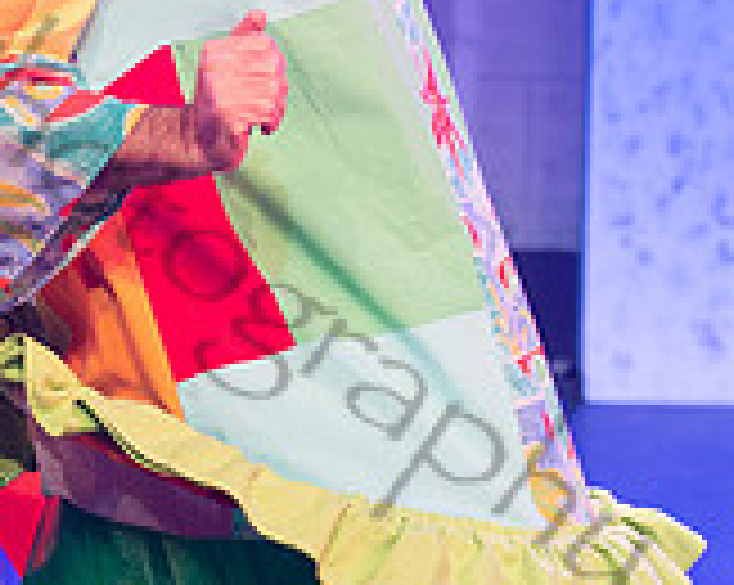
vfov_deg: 6.6
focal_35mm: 234
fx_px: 5077
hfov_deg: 8.2
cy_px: 9
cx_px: -122
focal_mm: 70
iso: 1000
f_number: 2.8
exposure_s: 1/200
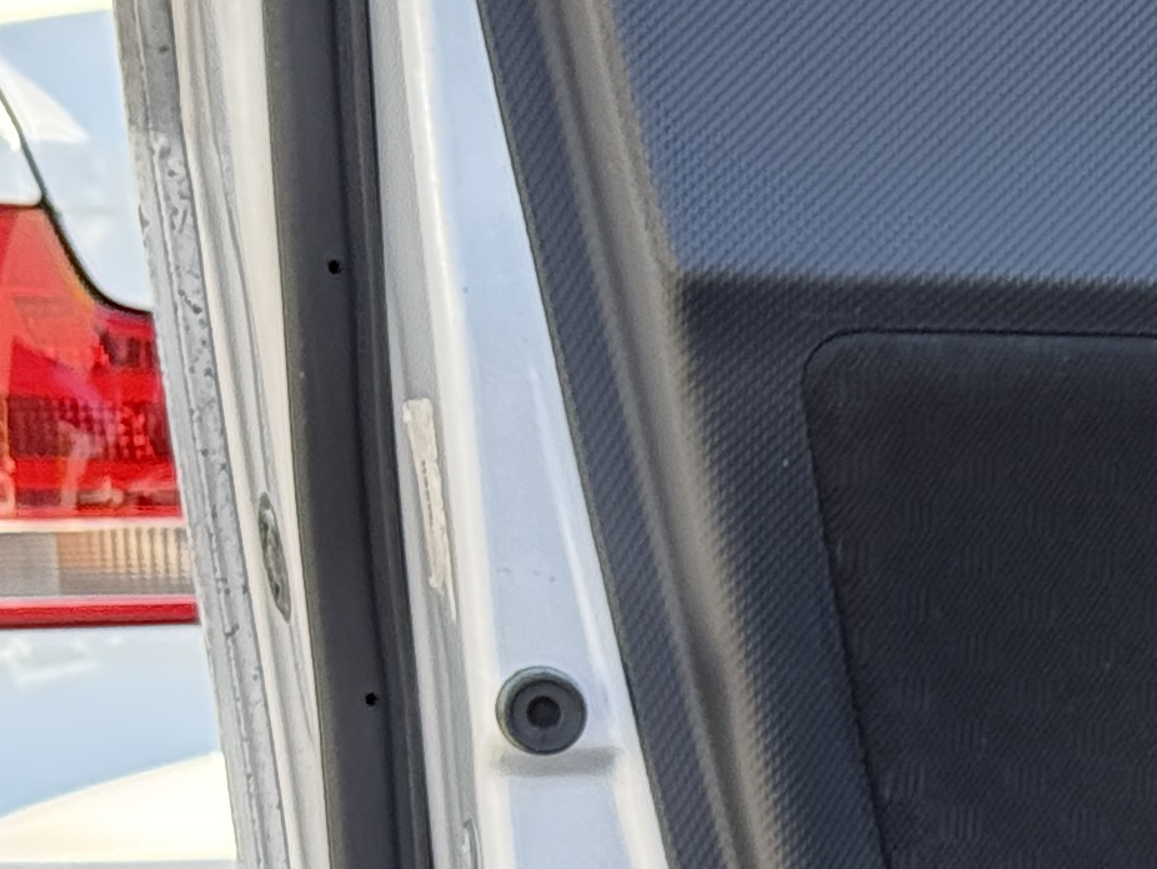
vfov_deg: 7.0
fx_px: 6987
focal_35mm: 209
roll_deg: -0.5
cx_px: 2456
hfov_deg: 8.8
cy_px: 1174
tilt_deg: -9.1
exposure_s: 1/244
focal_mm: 6.76
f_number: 1.78
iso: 80
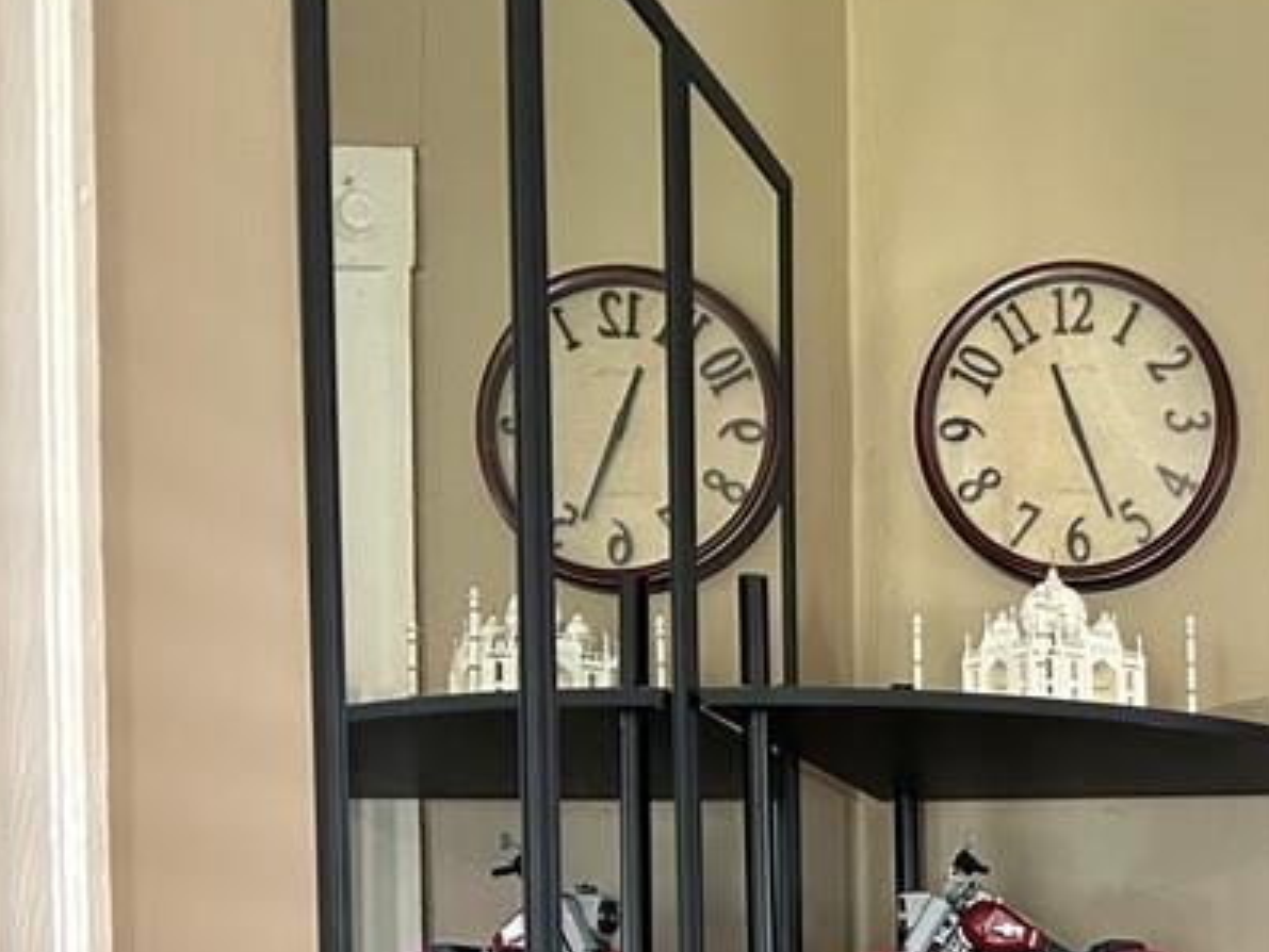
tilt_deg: -1.4
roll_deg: +0.8
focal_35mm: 67
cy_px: 1182
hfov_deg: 26.4
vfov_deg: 20.4
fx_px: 2457
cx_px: 1442
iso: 320
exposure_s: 1/60
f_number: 1.5
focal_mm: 5.7
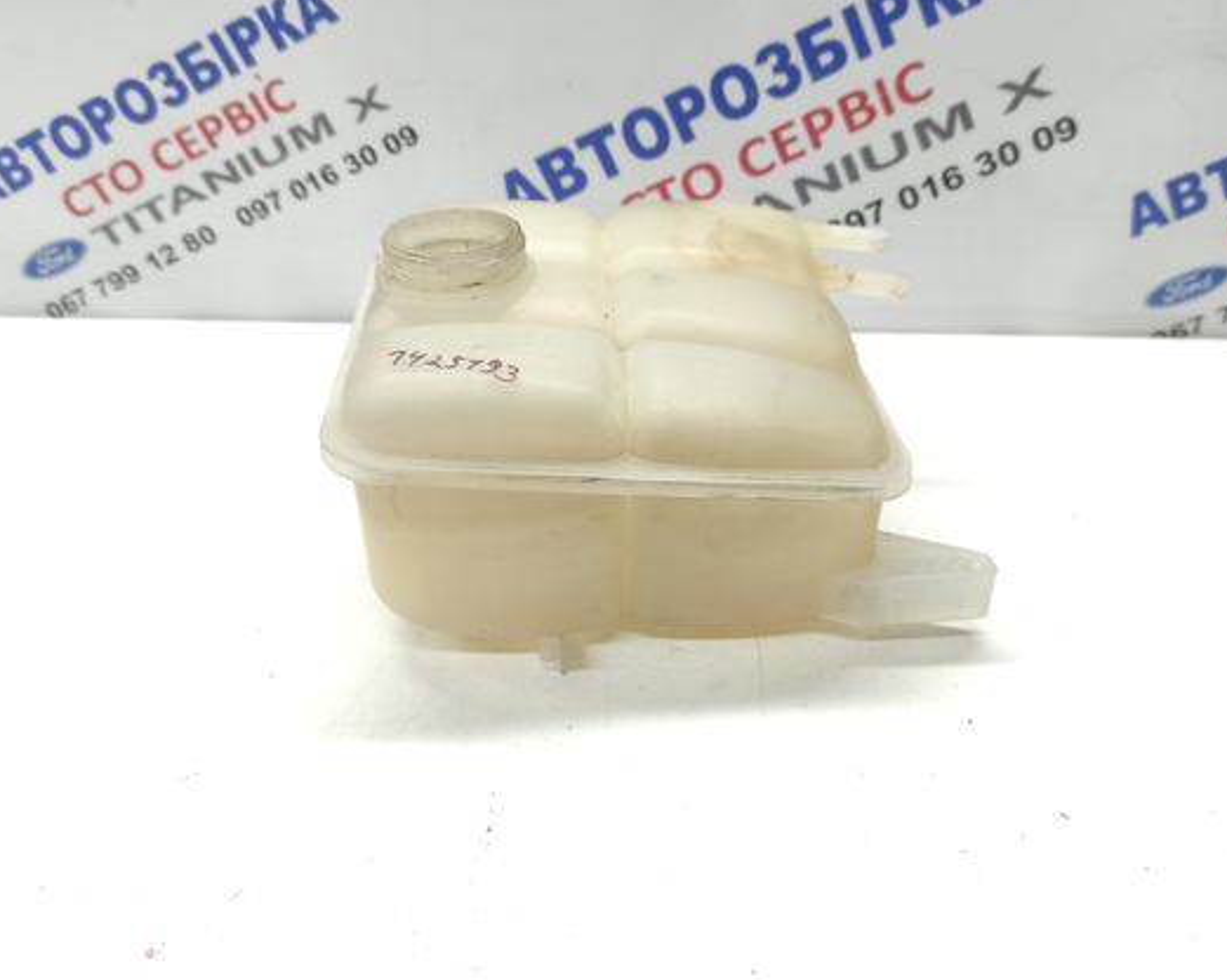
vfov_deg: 48.4
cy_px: 433
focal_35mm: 30
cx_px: 619
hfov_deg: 58.8
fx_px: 1089
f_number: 1.89
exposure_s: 1/50
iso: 128
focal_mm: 5.43
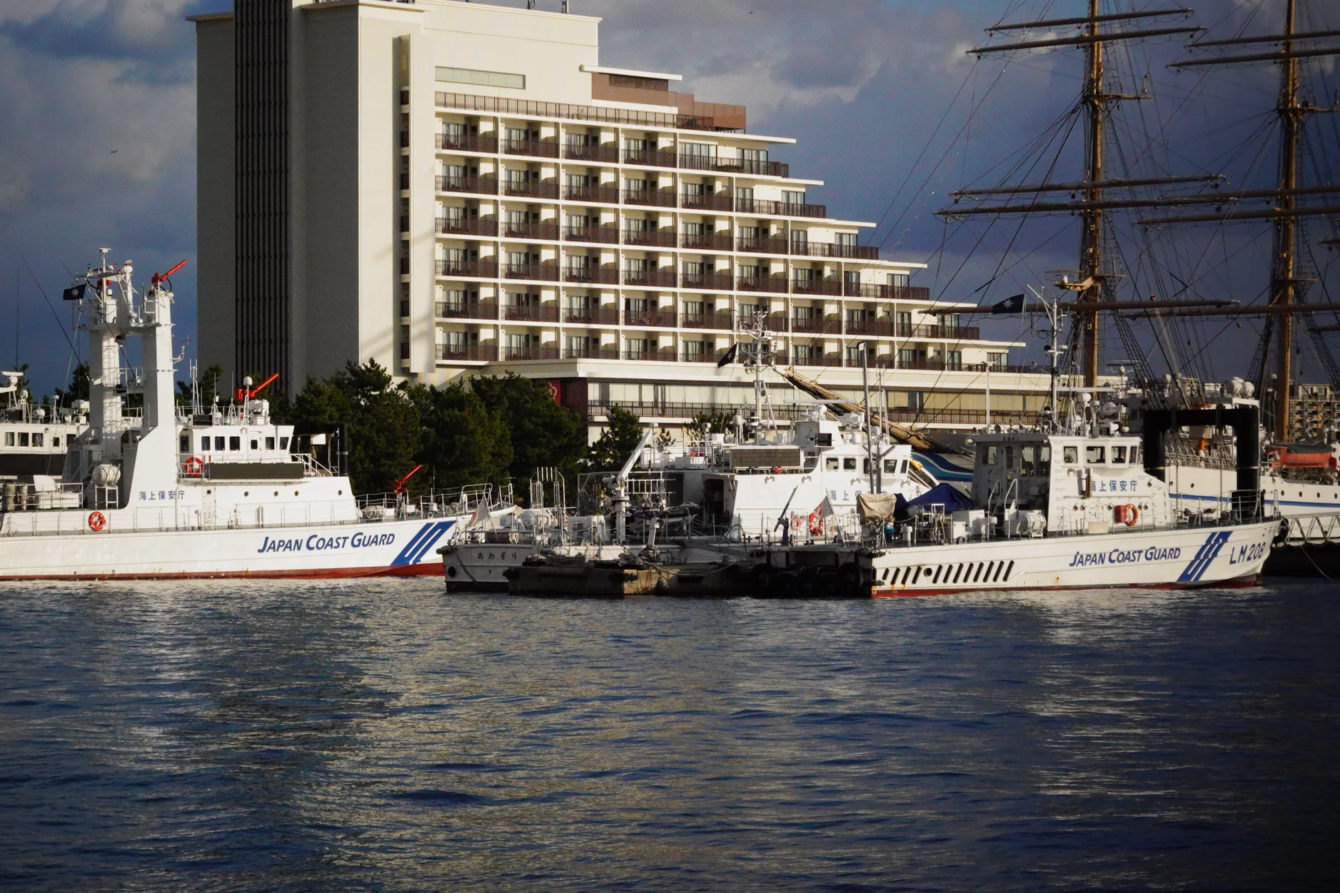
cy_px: 324
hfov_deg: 15.4
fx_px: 4950
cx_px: 571
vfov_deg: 10.3
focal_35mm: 133
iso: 400
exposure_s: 1/8000
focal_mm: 38.13
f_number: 5
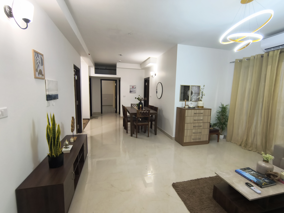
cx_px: 142
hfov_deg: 110.5
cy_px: 106
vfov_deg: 94.5
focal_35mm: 12
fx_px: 98
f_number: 2.2
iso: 329
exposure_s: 1/33.3
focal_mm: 2.13
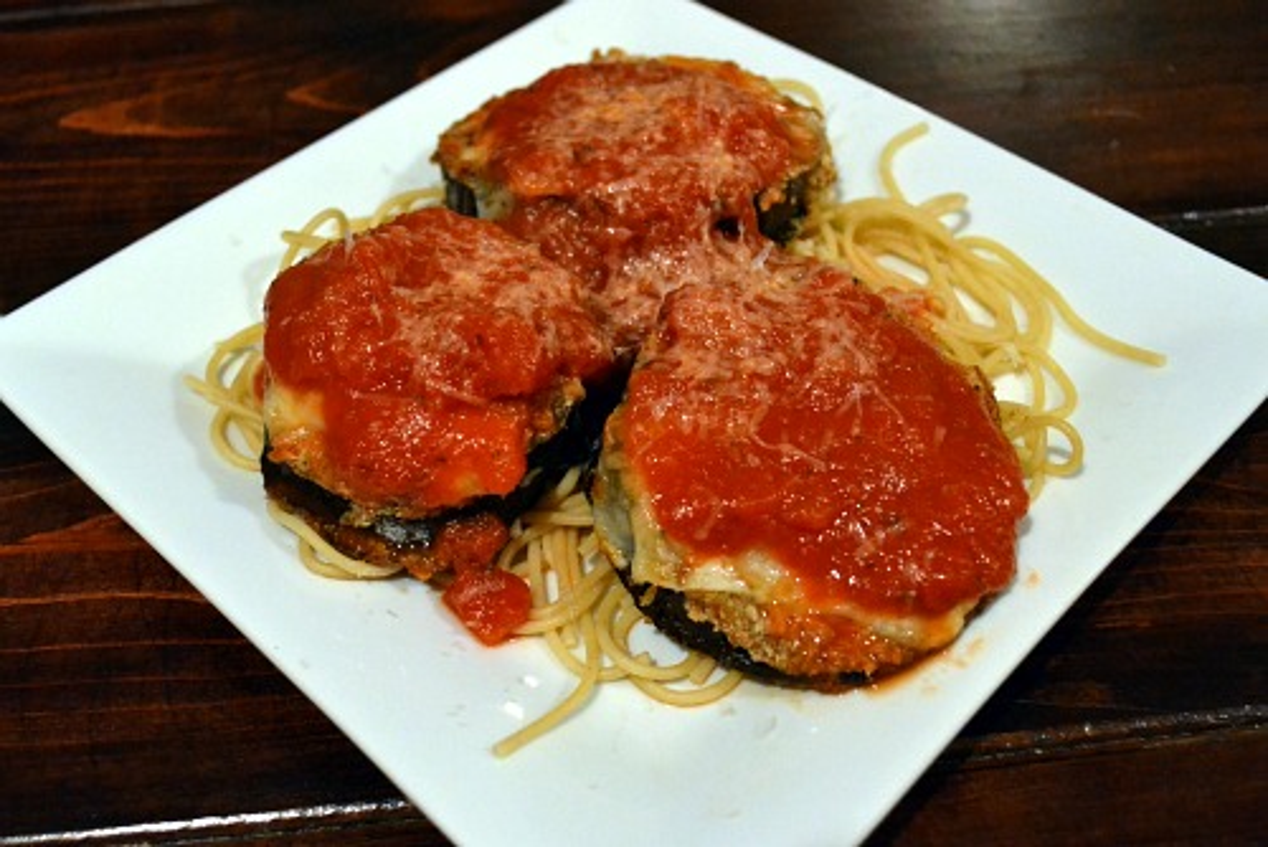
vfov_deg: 40.0
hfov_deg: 57.2
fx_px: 1163
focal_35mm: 33
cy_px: 424
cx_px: 634
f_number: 4
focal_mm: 22
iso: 2800
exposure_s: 1/60
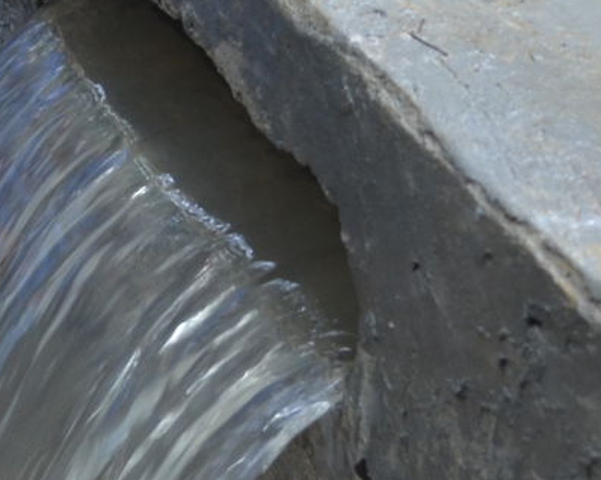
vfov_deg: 8.1
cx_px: -143
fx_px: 3378
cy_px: 23
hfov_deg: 10.0
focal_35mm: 190
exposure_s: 1/100
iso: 400
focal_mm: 28
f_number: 5
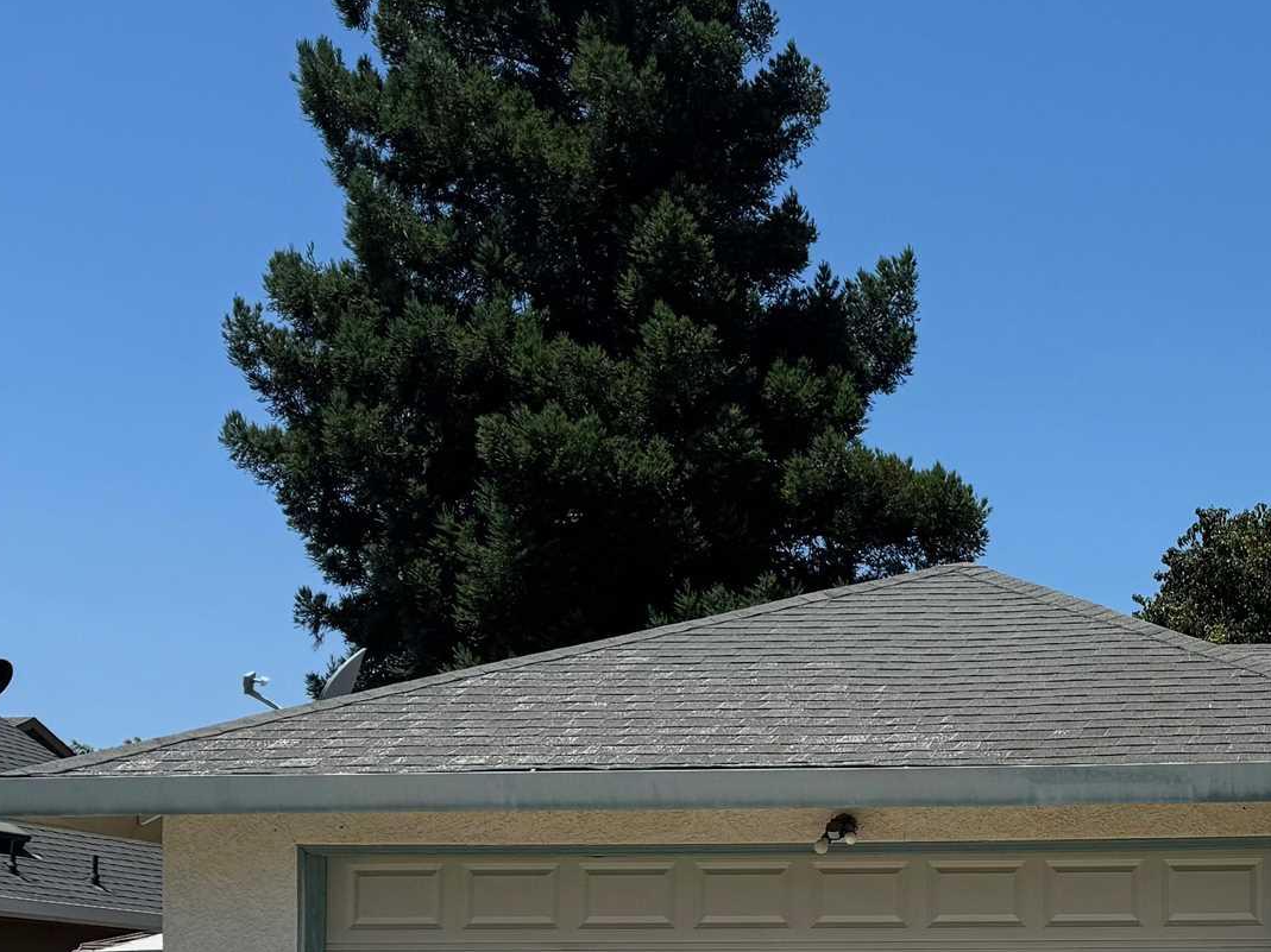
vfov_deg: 20.3
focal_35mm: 69
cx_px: 1359
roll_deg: -0.3
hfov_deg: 26.2
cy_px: 1041
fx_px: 2533
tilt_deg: -0.4
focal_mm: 6.76
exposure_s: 1/7092
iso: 80
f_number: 1.78
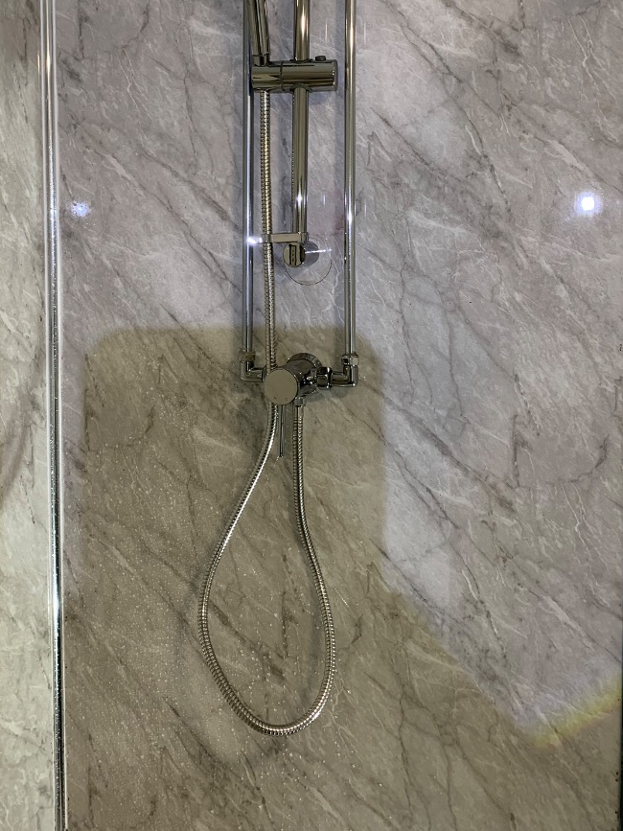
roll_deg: +0.0
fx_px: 864
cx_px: 290
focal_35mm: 36
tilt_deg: -4.9
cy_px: 280
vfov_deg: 50.5
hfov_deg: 39.6
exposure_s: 1/49
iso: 50
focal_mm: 4.25
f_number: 1.8
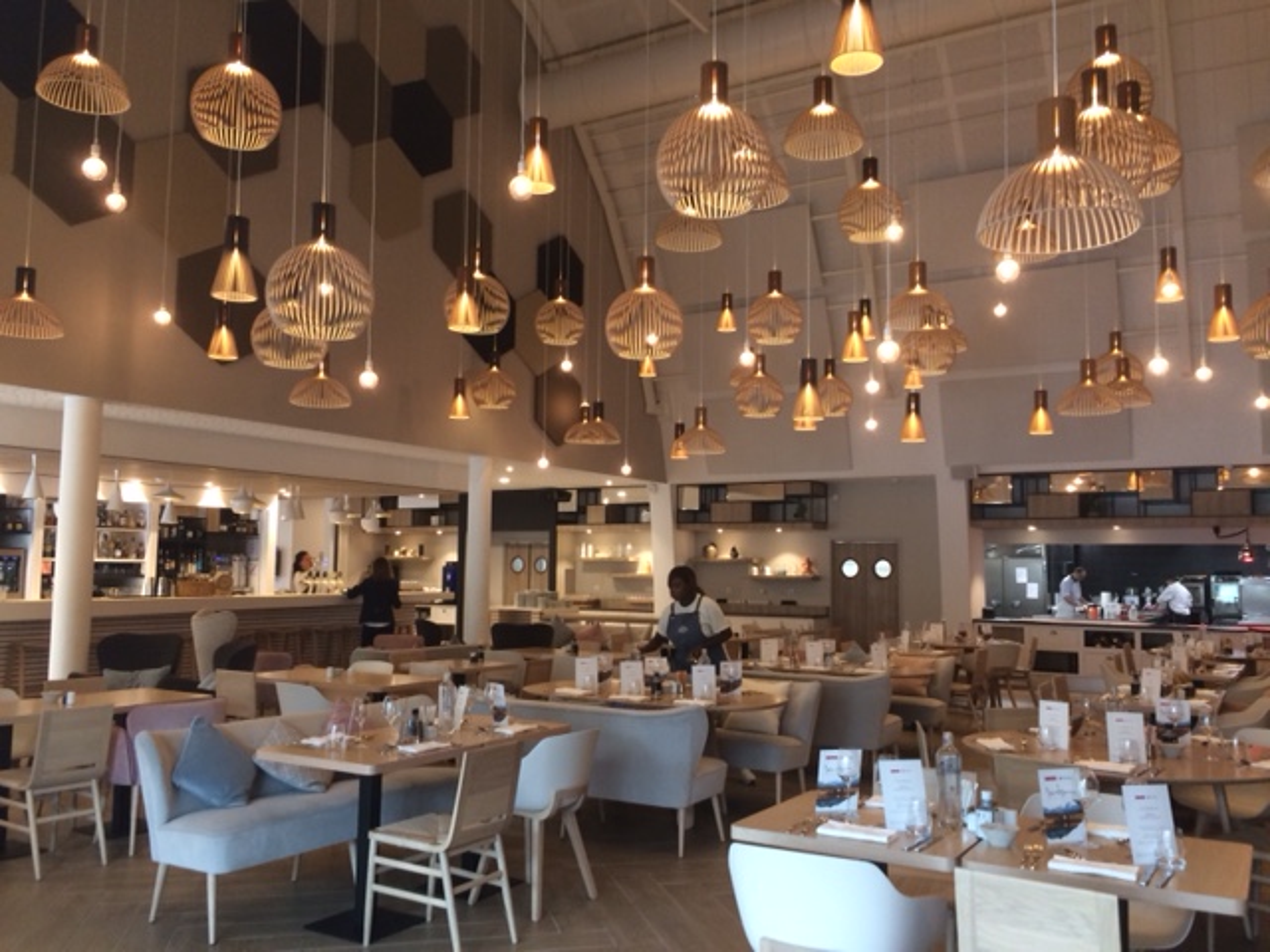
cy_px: 476
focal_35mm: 29
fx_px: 1064
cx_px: 635
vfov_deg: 48.2
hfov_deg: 61.7
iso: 160
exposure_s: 1/33
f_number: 2.2
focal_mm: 4.15
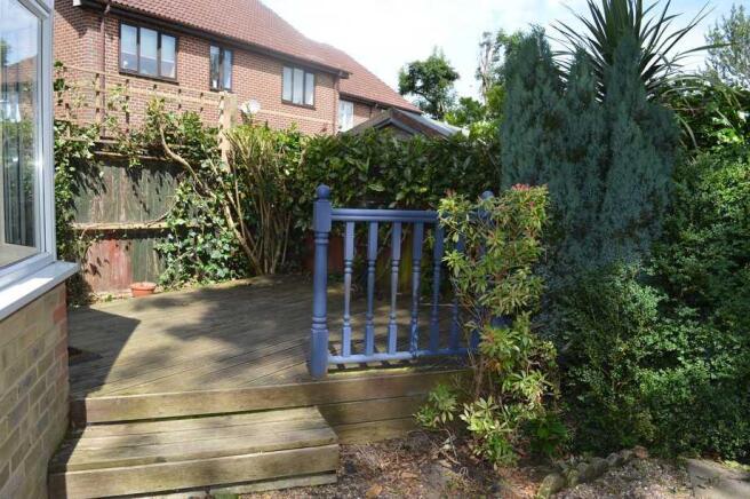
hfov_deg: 67.4
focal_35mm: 27
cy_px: 250
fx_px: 562
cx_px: 375
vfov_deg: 47.8
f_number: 5.6
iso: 100
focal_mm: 18
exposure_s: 1/200
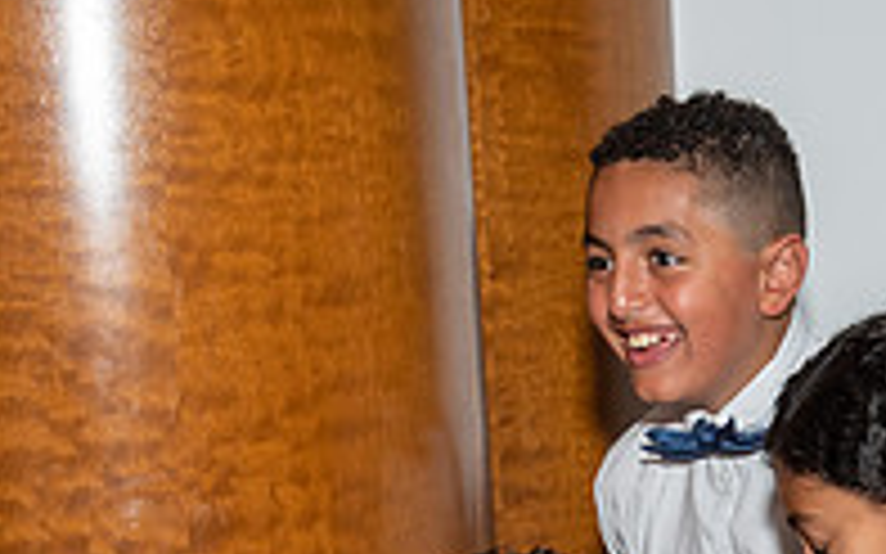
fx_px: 3042
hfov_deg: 16.0
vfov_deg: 10.1
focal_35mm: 126
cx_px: 1046
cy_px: 833
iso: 500
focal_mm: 24
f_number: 7.1
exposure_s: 1/250
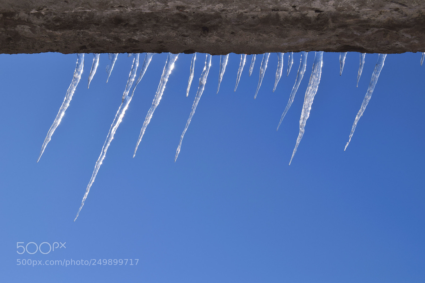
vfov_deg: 16.5
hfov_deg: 24.6
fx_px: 974
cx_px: 212
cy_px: 142
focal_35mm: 82
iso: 200
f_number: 10
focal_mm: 55
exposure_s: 1/1000
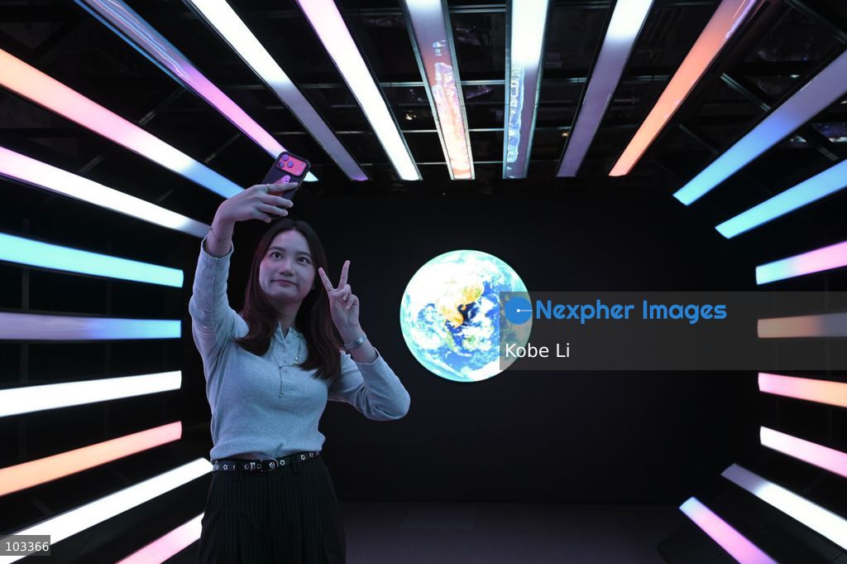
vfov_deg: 33.3
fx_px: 940
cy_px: 282
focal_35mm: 40
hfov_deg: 48.5
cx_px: 424
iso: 1100
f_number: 6.3
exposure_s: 1/60
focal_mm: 40
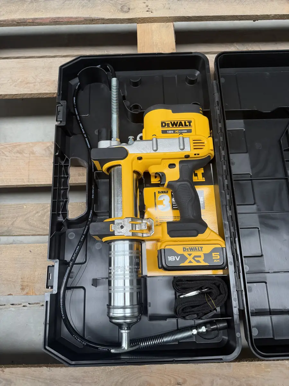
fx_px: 267
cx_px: 144
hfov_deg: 56.8
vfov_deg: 71.6
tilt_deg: -74.1
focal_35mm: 24
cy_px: 193
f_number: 1.78
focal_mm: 6.76
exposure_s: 1/95
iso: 200
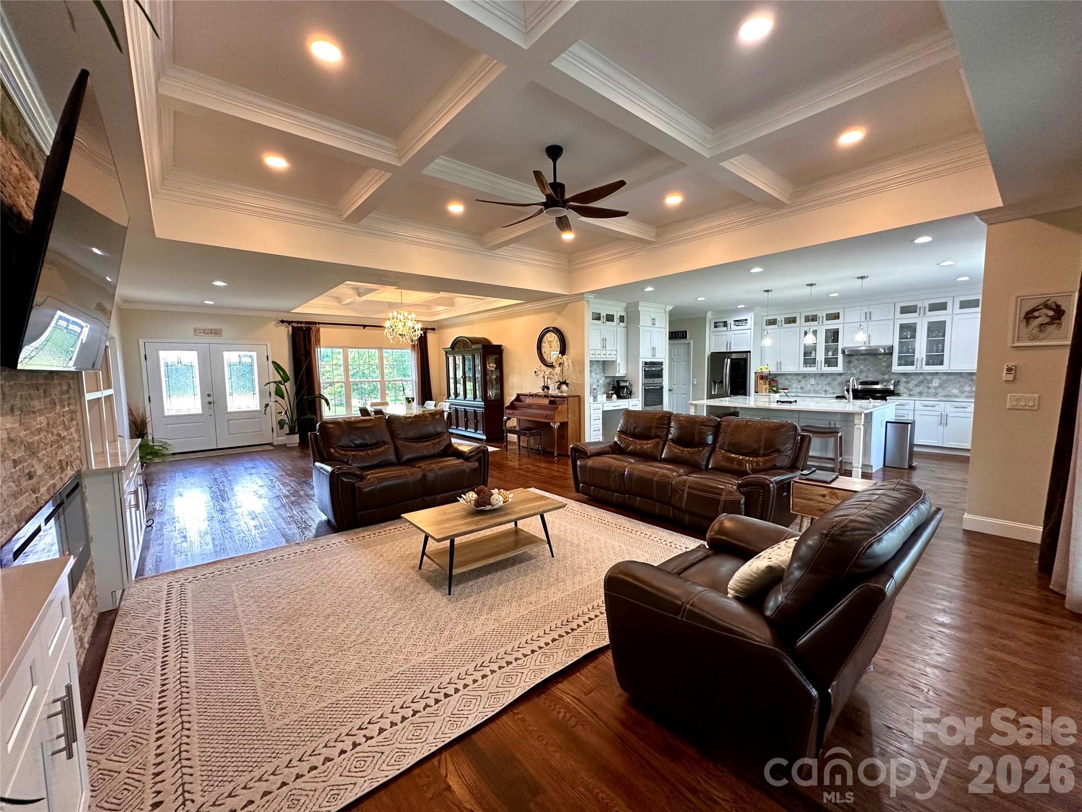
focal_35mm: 14
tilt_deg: -5.0
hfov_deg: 102.1
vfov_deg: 85.7
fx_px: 438
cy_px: 406
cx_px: 541
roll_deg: +0.7
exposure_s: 1/120
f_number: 2.2
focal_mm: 2.22
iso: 250
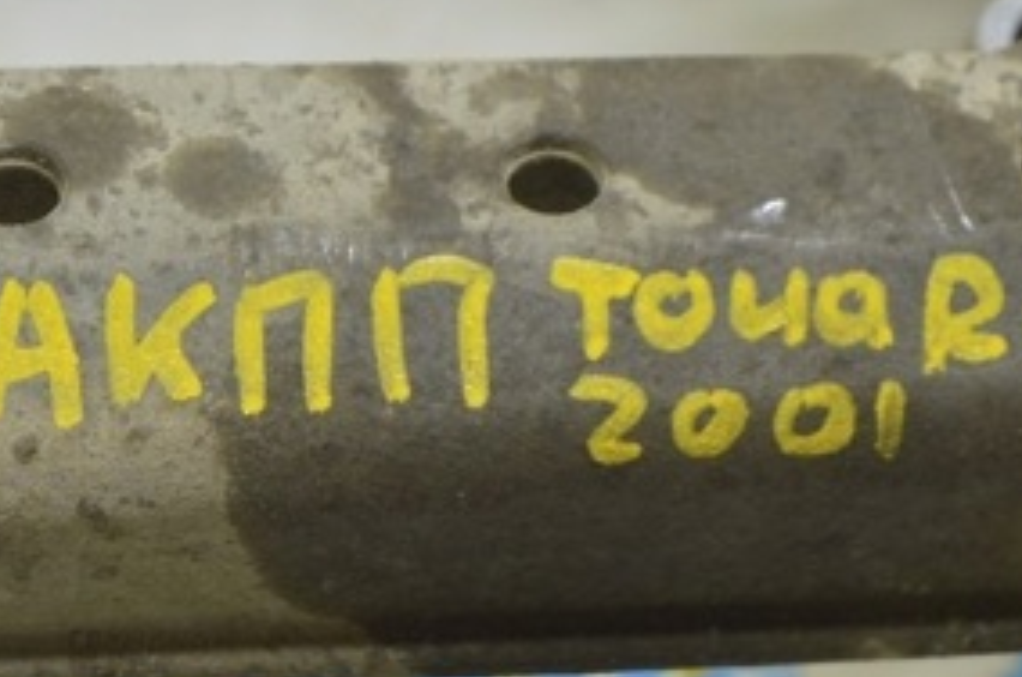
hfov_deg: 11.7
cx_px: 212
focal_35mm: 176
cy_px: 157
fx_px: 4985
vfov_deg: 7.8
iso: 400
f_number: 5.6
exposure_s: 1/20
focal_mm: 52
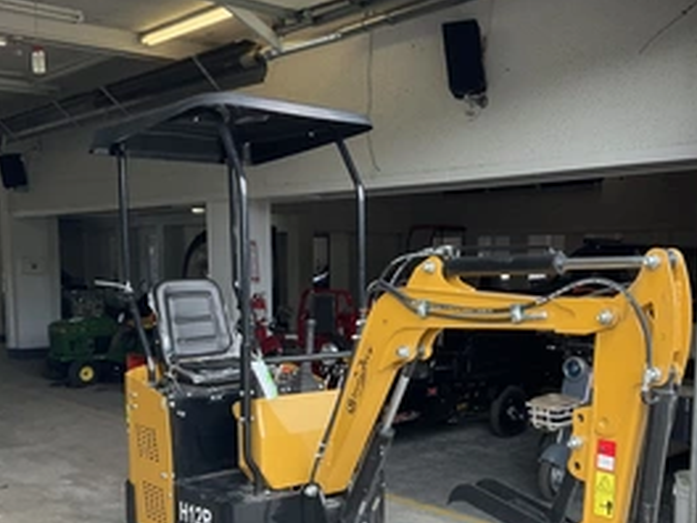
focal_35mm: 44
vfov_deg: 32.4
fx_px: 886
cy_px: 378
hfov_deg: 42.9
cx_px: 393
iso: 25
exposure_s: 1/173
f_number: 1.8
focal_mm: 3
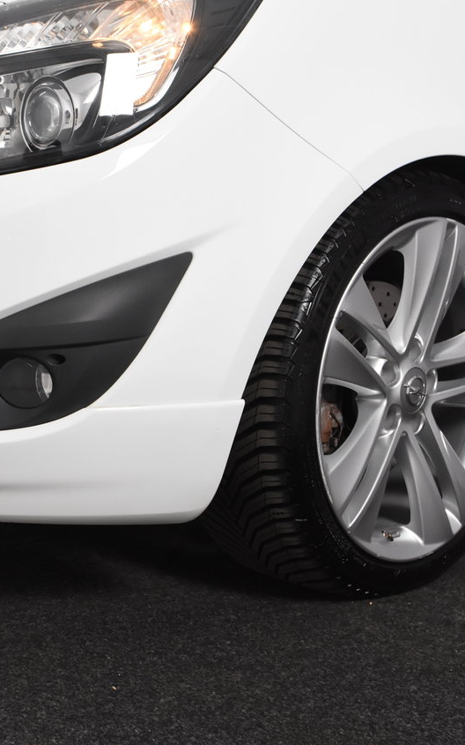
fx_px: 1456
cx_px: -4
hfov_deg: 17.7
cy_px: 372
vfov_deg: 28.7
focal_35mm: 72
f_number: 6.3
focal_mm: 31
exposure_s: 1/60
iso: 1600
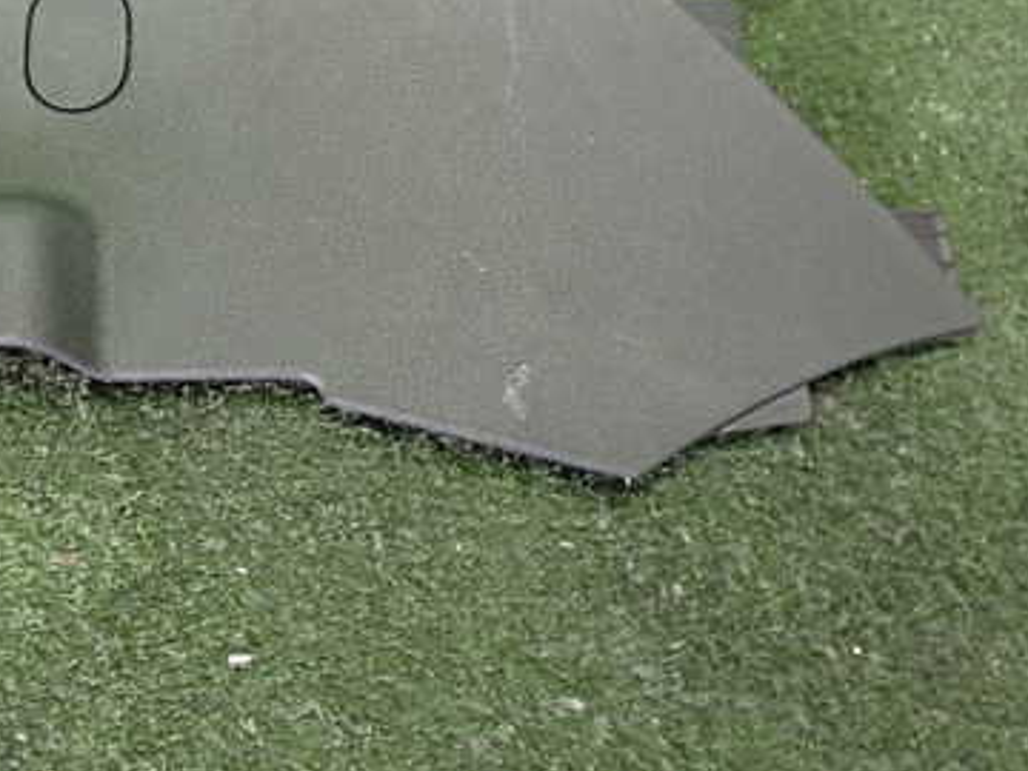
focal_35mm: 50
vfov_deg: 28.7
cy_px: 203
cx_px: 217
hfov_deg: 37.0
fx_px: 1485
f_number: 2.3
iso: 640
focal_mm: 5.4
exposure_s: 1/30
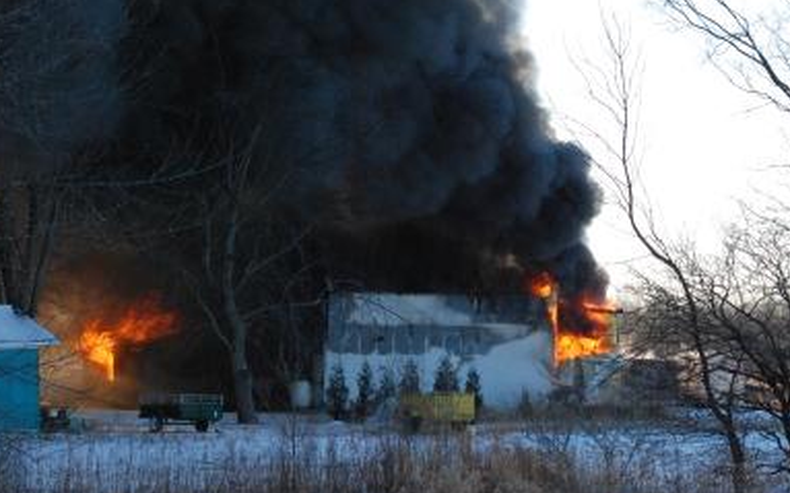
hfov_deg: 18.8
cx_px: 433
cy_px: 233
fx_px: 2389
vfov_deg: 11.8
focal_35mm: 111
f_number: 9
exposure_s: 1/1250
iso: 1600
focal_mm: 62
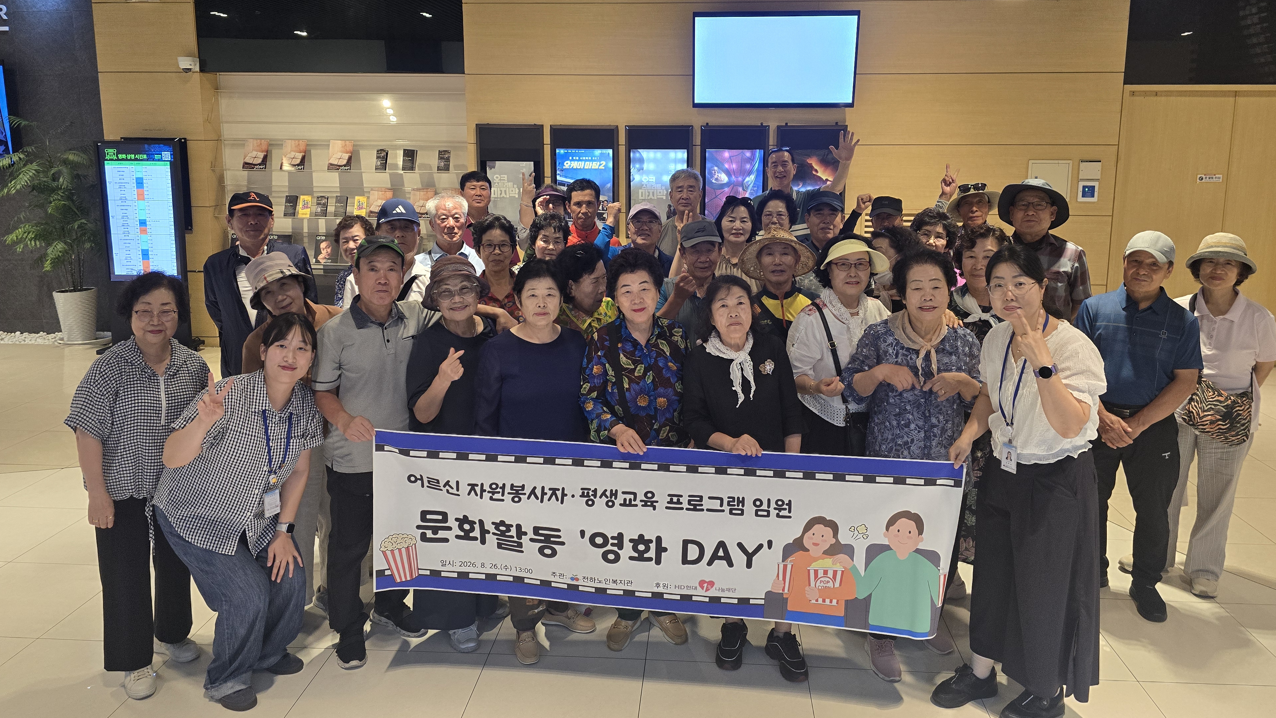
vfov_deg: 44.1
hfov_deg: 71.9
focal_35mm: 26
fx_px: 880
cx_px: 647
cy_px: 275
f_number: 1.7
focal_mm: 6.3
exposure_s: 1/120
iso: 320
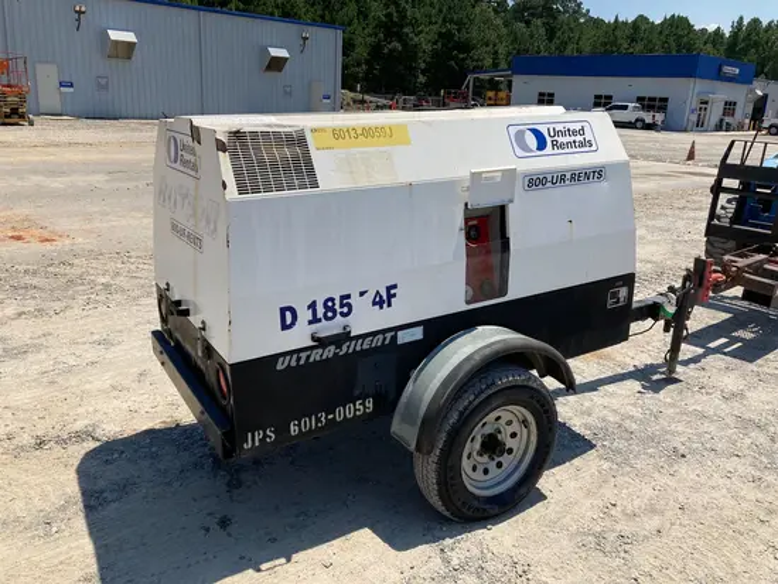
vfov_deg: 49.8
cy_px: 292
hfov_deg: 63.4
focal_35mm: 28
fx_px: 630
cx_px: 389
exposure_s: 1/2825
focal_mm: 3.99
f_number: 1.8
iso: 25
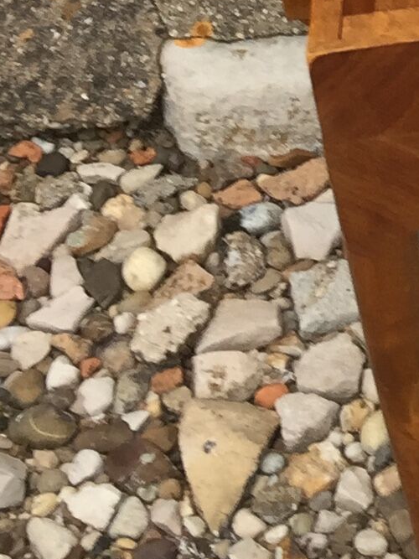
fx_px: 2292
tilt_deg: -31.2
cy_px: -407
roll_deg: +2.2
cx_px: 878
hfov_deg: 9.6
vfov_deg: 12.8
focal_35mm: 142
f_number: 2.2
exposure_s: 1/50
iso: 40
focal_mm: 4.15
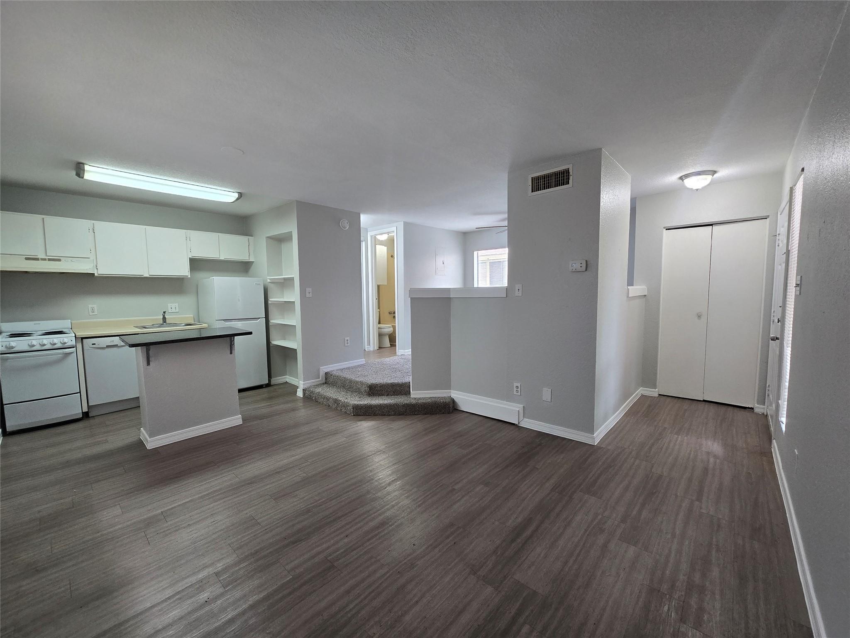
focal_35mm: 13
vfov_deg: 89.9
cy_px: 319
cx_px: 425
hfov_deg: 106.2
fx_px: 319
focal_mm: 2.2
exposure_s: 1/60
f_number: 2.2
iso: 160
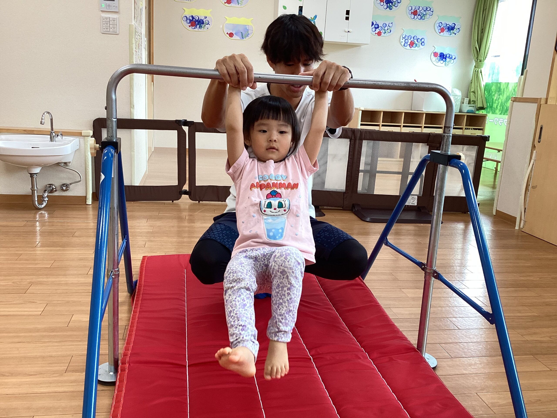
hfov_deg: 58.4
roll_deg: -2.7
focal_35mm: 31
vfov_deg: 45.4
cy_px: 209
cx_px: 278
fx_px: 499
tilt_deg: -12.9
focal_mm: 3.3
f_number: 2.4
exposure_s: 1/60
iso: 64
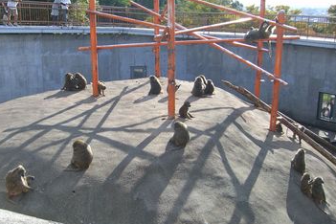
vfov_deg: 29.9
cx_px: 151
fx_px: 420
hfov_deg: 43.6
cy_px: 122
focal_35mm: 45
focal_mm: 6.2
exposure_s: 1/800
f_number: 2.7
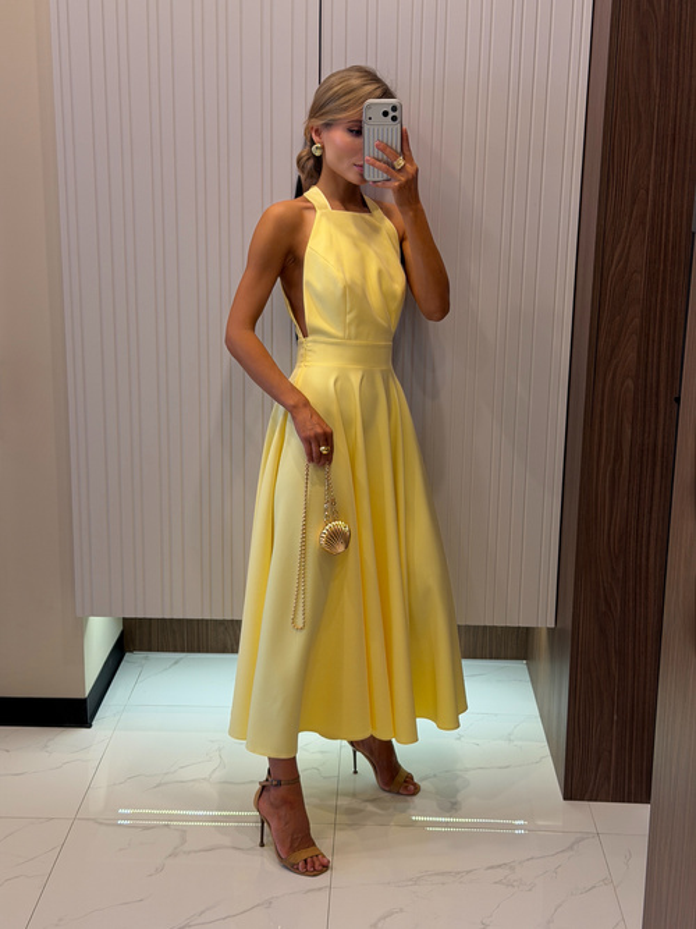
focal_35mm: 48
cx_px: 348
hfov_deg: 30.3
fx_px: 1287
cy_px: 464
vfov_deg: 39.7
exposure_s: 1/79
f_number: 1.78
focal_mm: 6.76
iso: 100
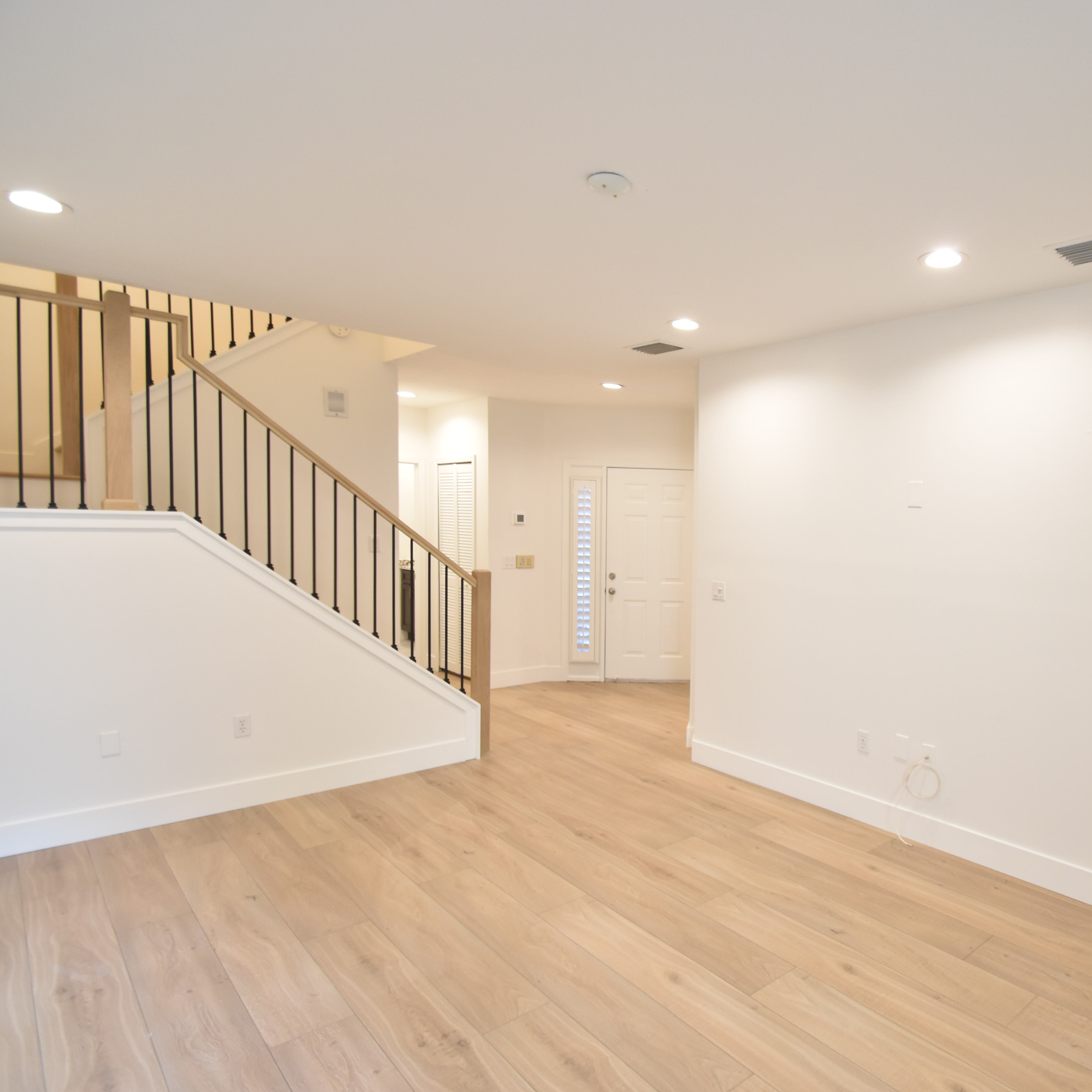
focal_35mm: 20
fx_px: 714
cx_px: 794
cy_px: 569
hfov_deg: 70.7
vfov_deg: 74.8
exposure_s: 1/45
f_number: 3.5
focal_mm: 10
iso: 800
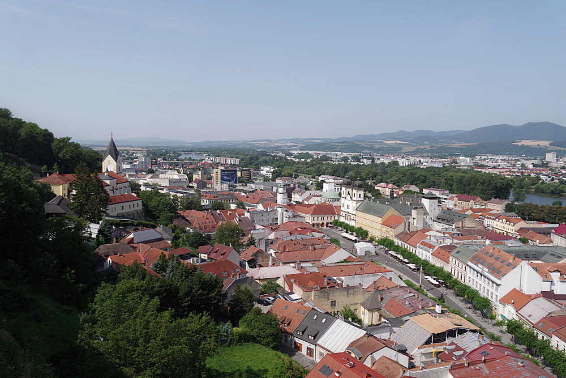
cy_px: 189
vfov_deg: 46.4
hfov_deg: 65.5
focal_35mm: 28
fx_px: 440
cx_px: 283
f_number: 7.1
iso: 100
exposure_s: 1/400
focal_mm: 28
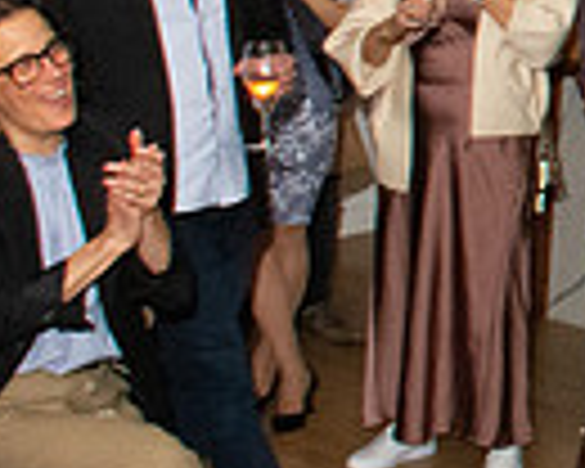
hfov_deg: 14.3
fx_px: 1956
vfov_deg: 13.4
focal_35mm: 113
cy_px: -7
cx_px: 1161
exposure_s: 1/160
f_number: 10
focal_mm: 18
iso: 5000
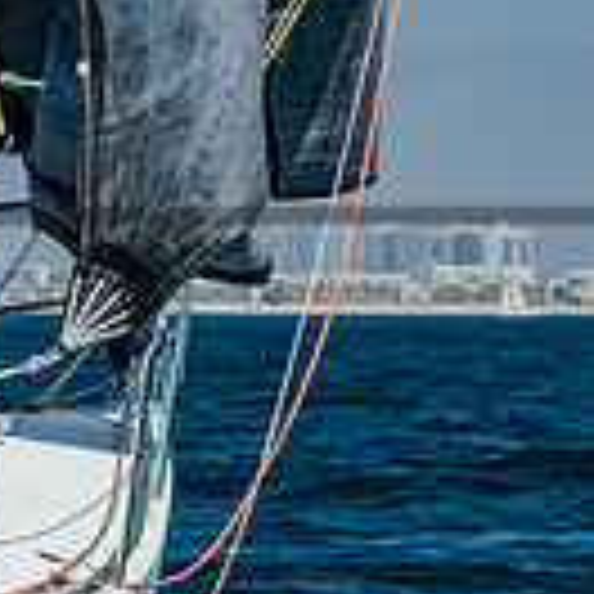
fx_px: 7591
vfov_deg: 4.5
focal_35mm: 391
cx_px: -400
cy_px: 76
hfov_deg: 4.4
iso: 160
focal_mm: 80
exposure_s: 1/400
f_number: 6.3
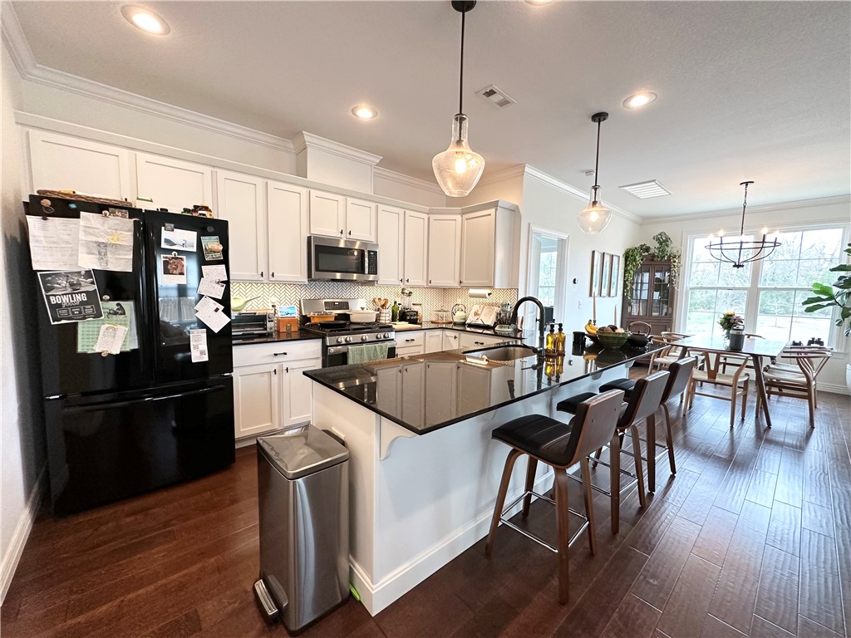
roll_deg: -1.4
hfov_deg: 102.1
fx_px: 344
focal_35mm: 14
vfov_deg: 85.7
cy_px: 319
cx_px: 426
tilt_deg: -4.4
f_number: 2.2
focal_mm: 2.22
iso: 250
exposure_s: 1/120
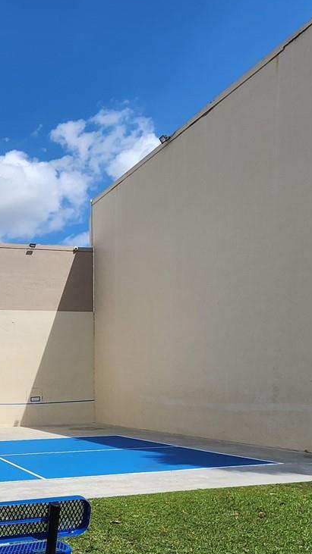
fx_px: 456
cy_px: 433
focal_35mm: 31
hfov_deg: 33.9
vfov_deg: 58.4
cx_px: -12
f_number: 2.2
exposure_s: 1/3018
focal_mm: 2.2
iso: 50
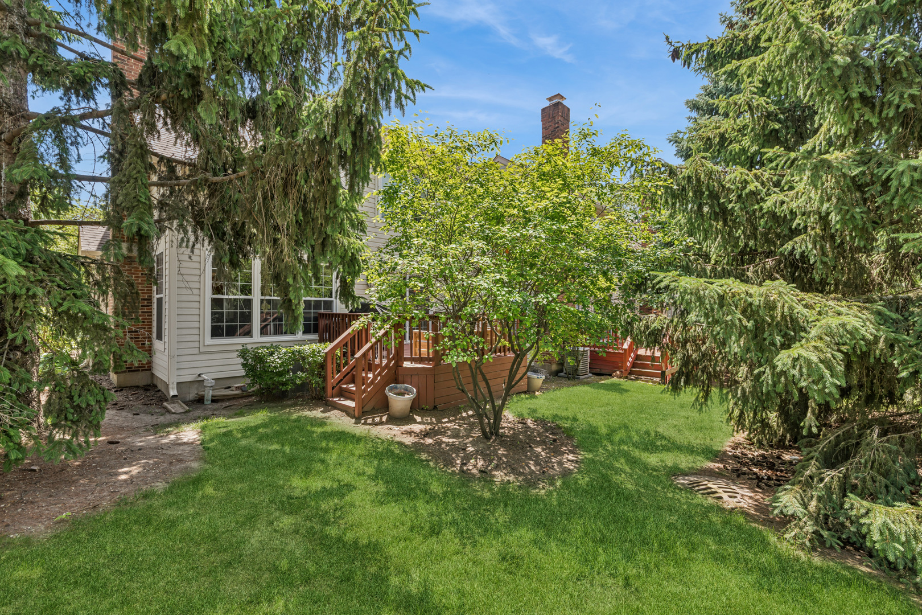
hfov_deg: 100.4
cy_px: 308
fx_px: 384
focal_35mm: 15
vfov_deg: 77.3
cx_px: 461
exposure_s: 1/25
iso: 100
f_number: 13
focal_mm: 15
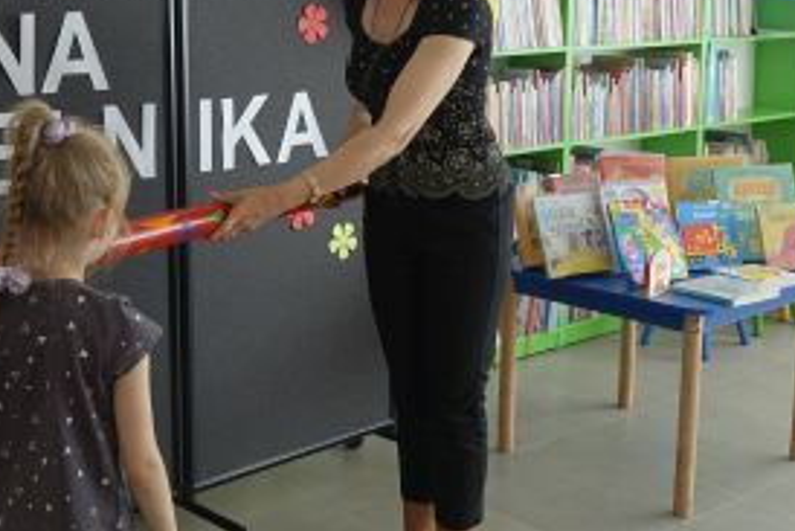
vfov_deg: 24.2
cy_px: 202
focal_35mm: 56
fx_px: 1237
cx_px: 279
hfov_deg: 35.3
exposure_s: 1/80
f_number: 2.8
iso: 125
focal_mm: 8.8
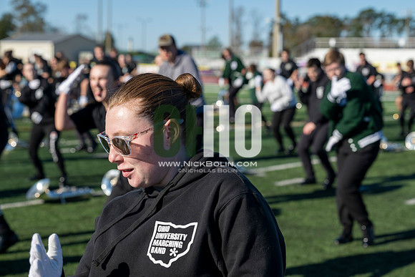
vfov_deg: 19.5
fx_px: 807
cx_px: 208
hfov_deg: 28.8
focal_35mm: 70
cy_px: 138
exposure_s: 1/2000
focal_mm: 70
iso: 250
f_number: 5
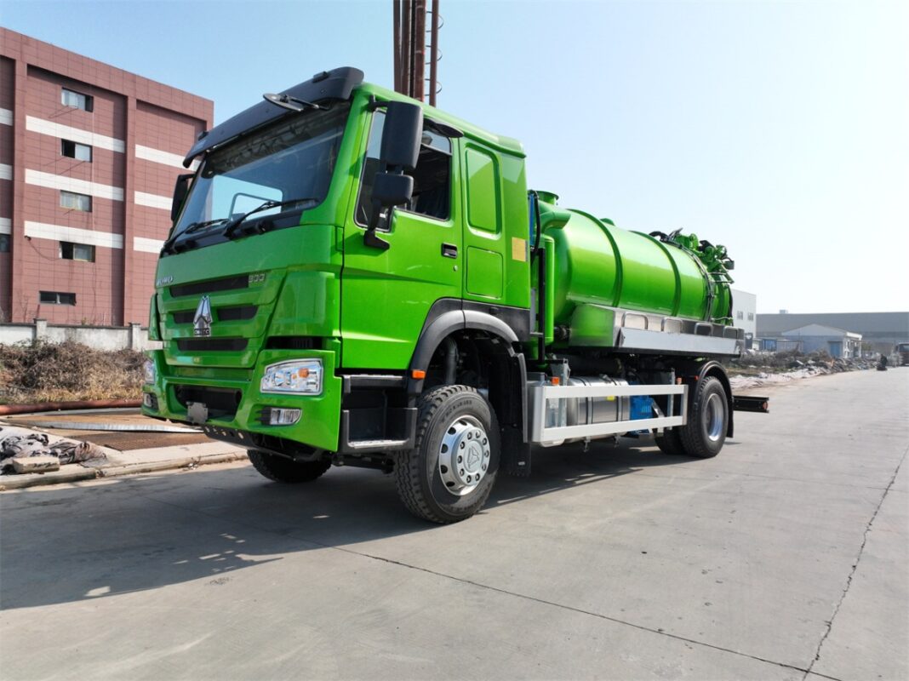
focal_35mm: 24
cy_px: 340
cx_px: 454
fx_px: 630
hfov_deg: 71.6
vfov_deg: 56.8
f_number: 2.8
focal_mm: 12.29
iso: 320
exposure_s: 1/3200
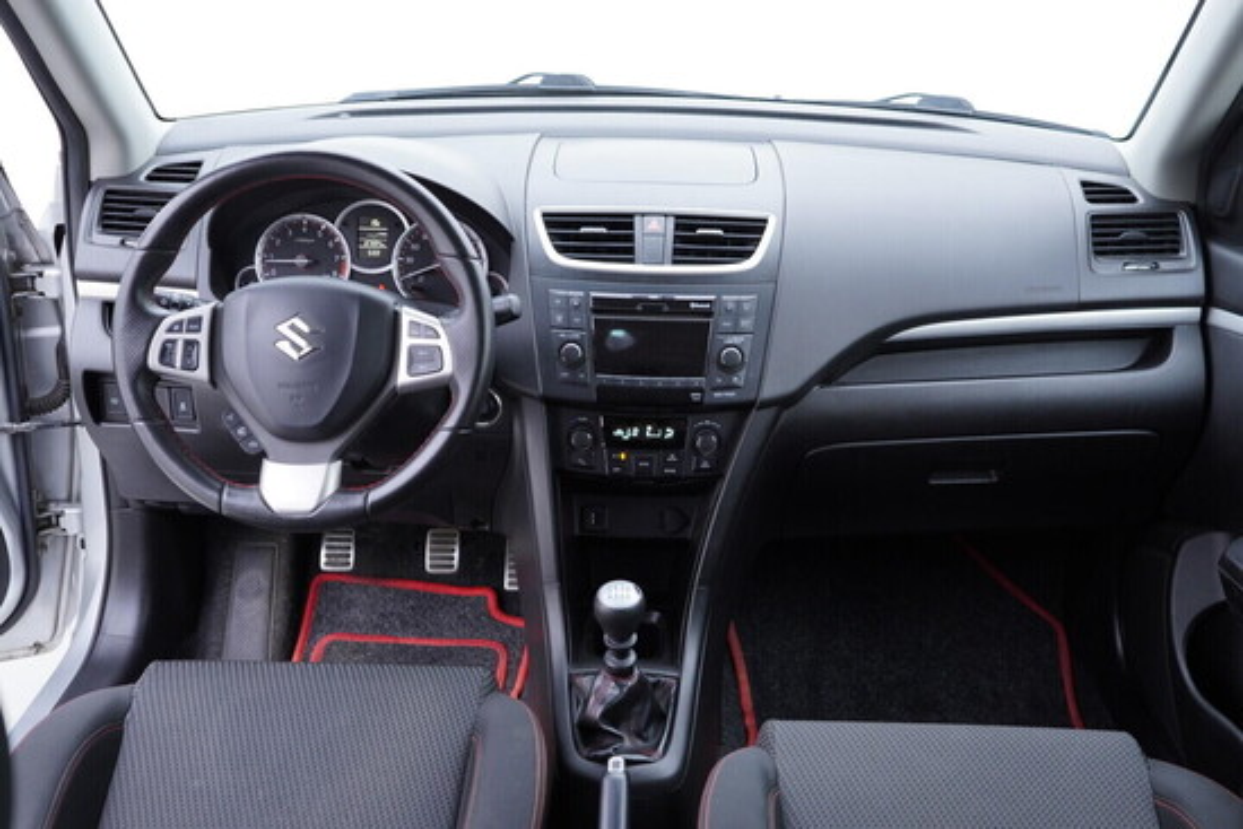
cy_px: 414
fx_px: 1243
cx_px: 622
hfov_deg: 53.1
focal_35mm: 36
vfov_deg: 36.9
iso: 250
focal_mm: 24
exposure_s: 1/40
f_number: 2.8
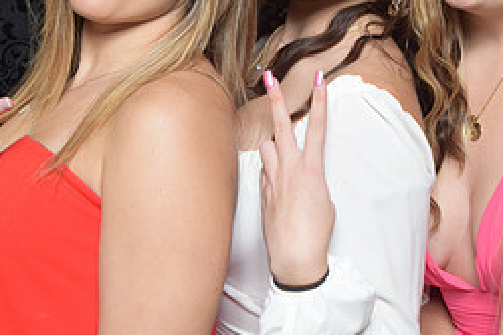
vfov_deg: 15.0
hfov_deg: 22.4
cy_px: 78
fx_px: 1271
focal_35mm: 91
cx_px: 299
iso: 500
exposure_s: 1/60
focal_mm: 26
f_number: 20
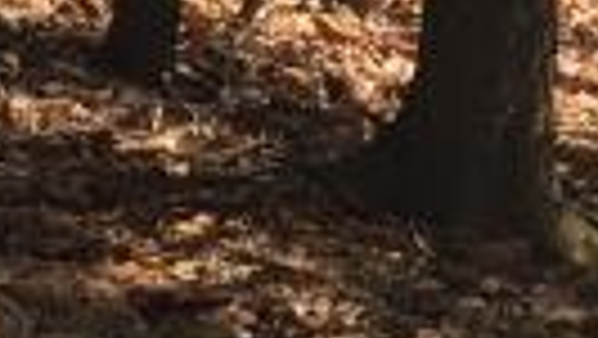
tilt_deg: -1.2
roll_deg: +2.1
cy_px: -221
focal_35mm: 243
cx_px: 1443
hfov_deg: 8.2
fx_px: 3855
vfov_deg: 5.0
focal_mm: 4.15
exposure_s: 1/557
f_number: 2.2
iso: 32
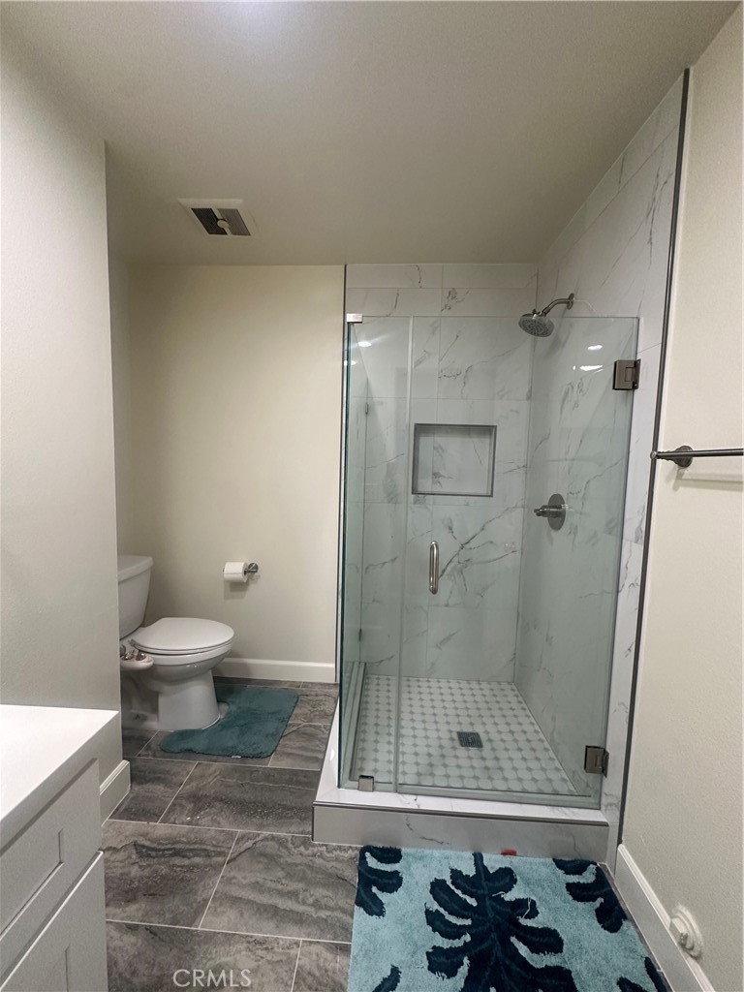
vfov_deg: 102.1
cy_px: 496
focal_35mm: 14
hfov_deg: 85.7
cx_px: 372
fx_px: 401
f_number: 2.2
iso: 320
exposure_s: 1/120
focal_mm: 2.22
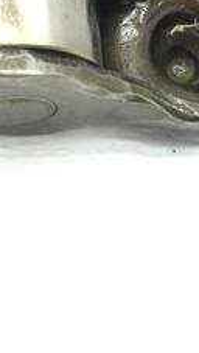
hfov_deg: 13.5
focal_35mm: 89
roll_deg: +2.5
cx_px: 25
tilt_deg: -34.1
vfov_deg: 23.1
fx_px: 833
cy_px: 16
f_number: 2.2
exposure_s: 1/50
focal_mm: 4.15
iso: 25
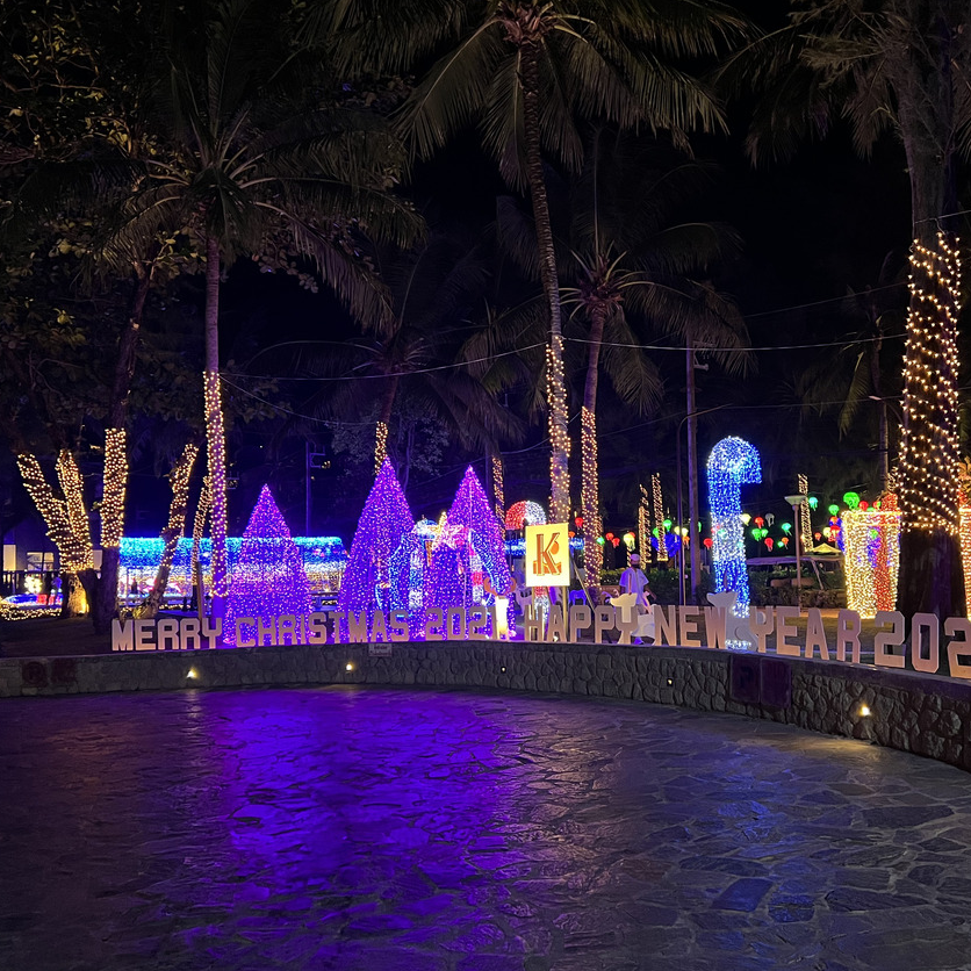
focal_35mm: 33
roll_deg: +1.0
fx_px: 1047
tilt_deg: +3.6
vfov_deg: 49.7
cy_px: 501
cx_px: 512
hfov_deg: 49.7
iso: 400
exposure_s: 1/33
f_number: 1.5
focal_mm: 5.7
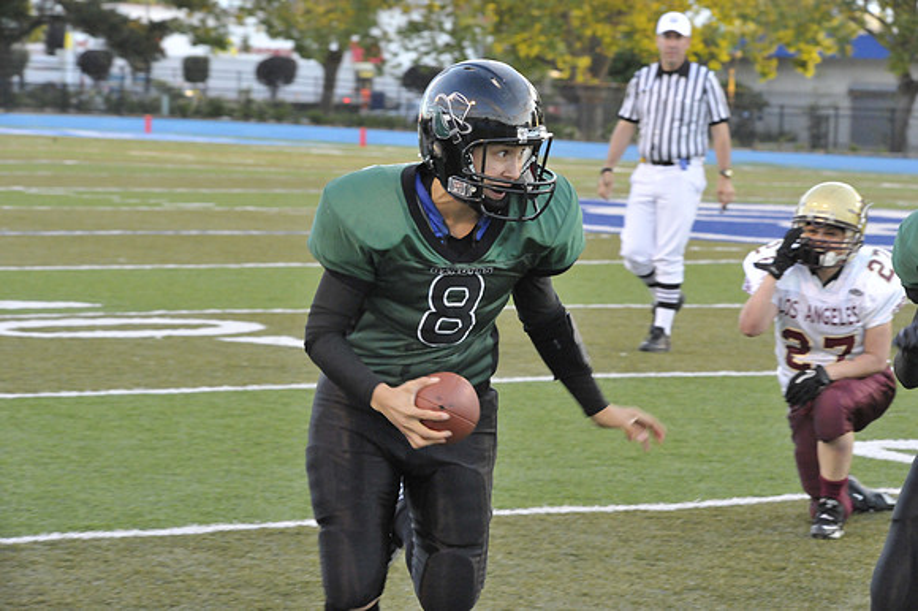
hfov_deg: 13.7
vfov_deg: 9.1
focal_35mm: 150
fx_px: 3823
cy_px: 306
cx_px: 459
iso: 12800
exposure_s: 1/320
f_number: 10
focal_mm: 150
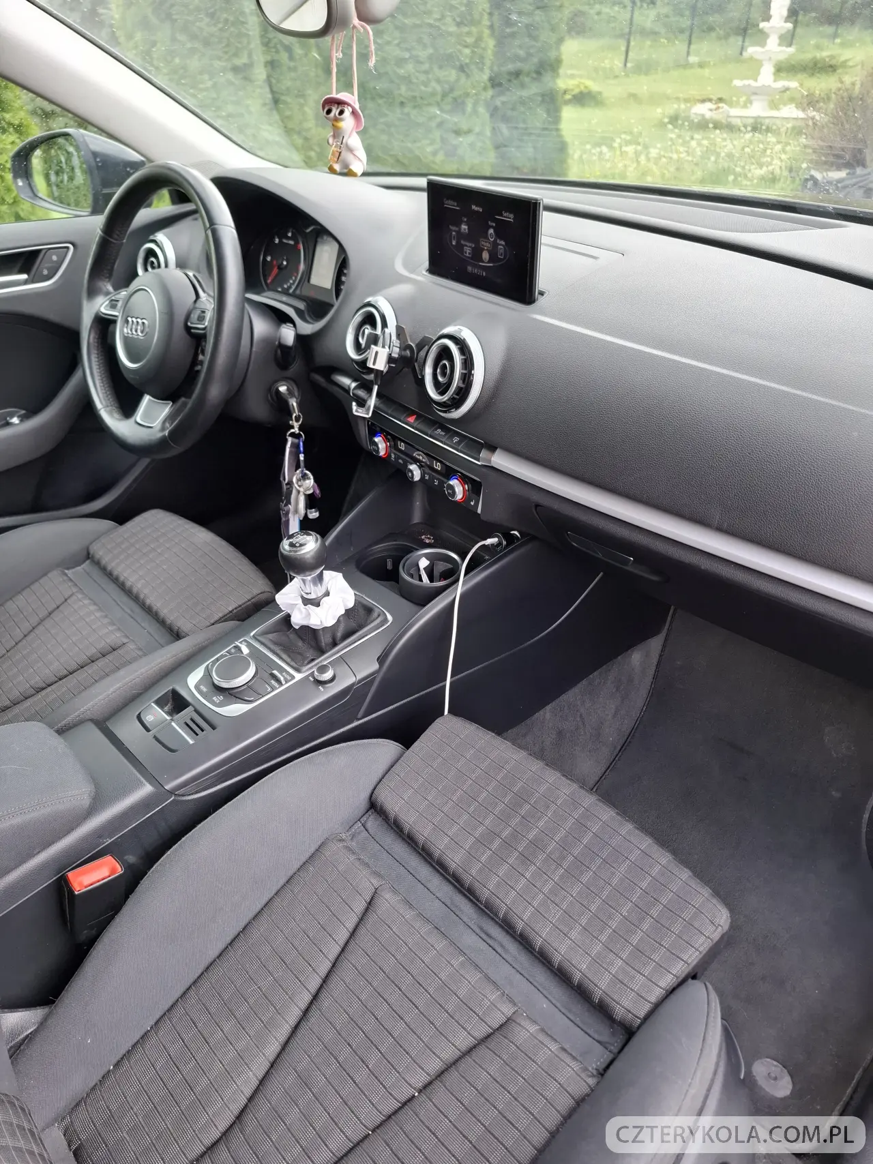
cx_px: 436
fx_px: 773
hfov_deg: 58.9
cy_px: 582
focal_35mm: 23
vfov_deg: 73.9
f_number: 1.8
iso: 50
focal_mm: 5.54
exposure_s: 1/119
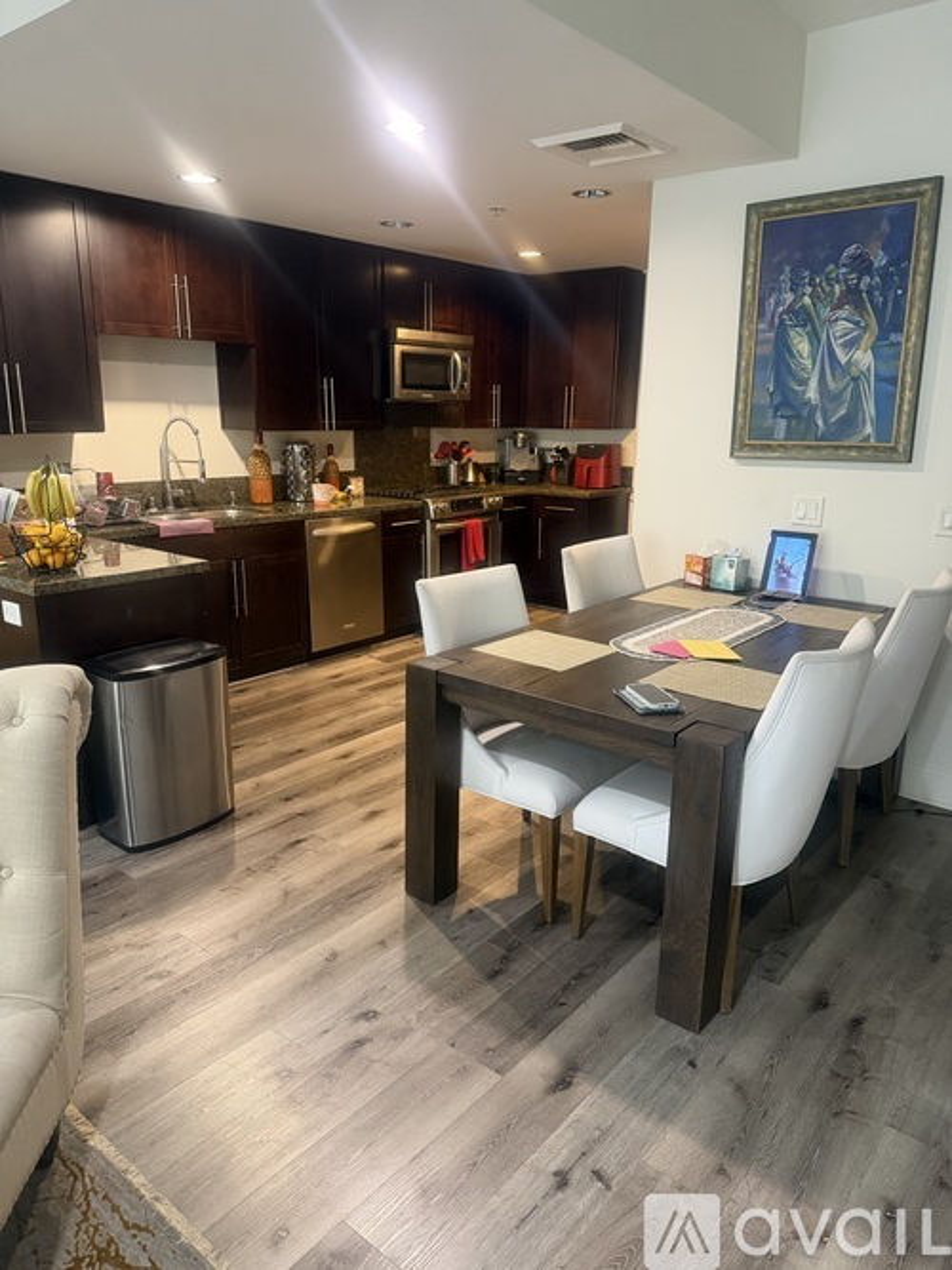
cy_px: 635
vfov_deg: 71.6
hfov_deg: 56.8
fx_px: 880
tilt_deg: -13.9
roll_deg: -1.1
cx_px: 476
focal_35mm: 24
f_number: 1.78
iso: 640
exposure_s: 1/60
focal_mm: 6.76
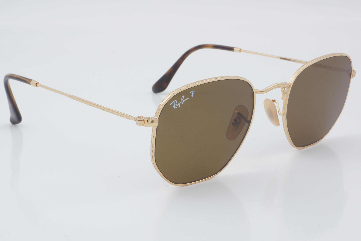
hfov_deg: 27.0
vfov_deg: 18.2
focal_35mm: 75
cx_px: 180
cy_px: 120
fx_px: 752
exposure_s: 1/3
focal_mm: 50
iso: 100
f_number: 32
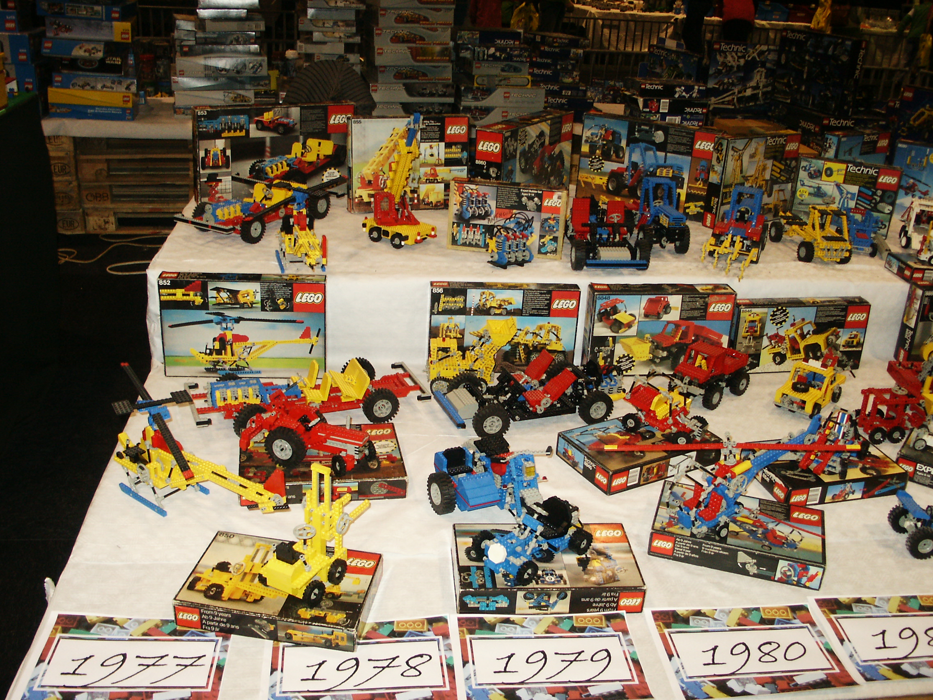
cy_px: 350
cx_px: 466
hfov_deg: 52.6
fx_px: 943
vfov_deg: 40.7
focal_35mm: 35
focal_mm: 7.18
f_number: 3
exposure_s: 1/45
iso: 200
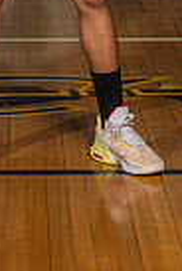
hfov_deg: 6.8
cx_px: 59
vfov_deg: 9.8
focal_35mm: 203
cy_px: -123
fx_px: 1532
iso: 125
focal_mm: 62
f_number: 7.1
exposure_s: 1/125
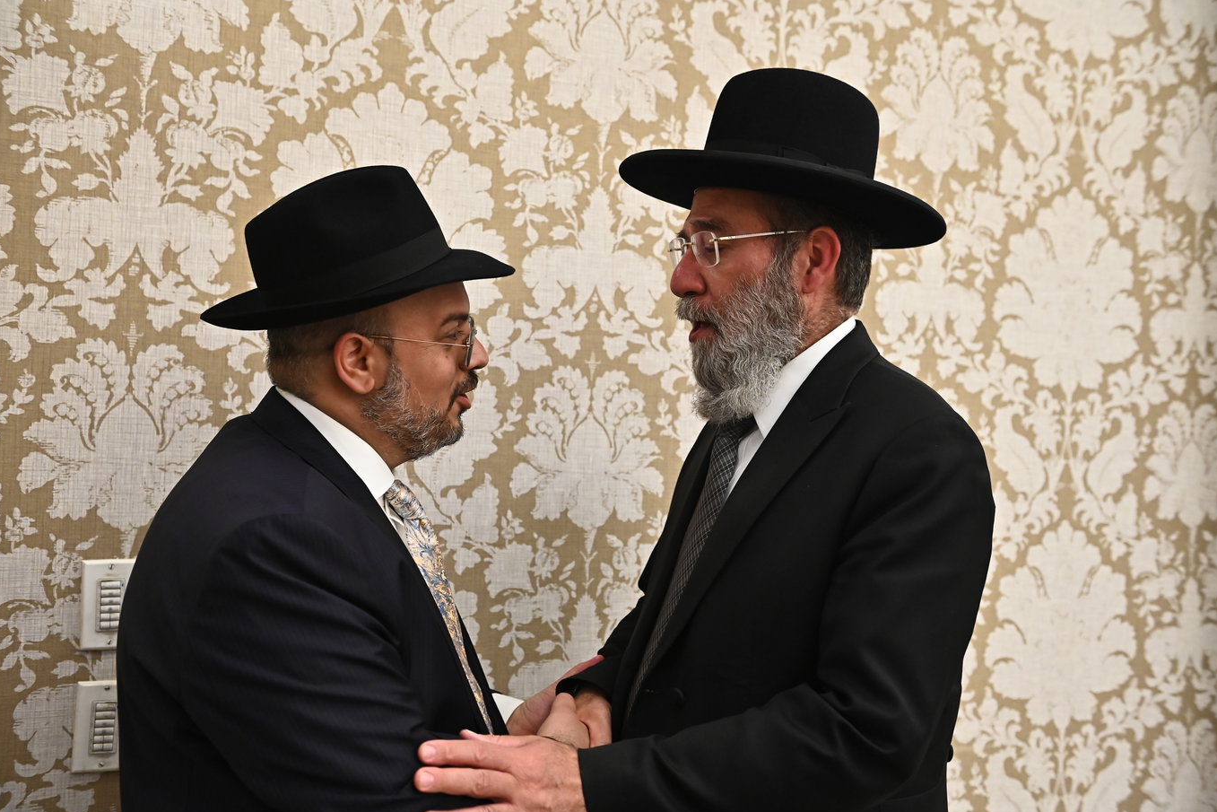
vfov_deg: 40.0
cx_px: 595
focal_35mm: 33
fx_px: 1116
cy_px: 418
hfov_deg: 57.2
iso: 3200
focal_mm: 32
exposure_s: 1/160
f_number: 4
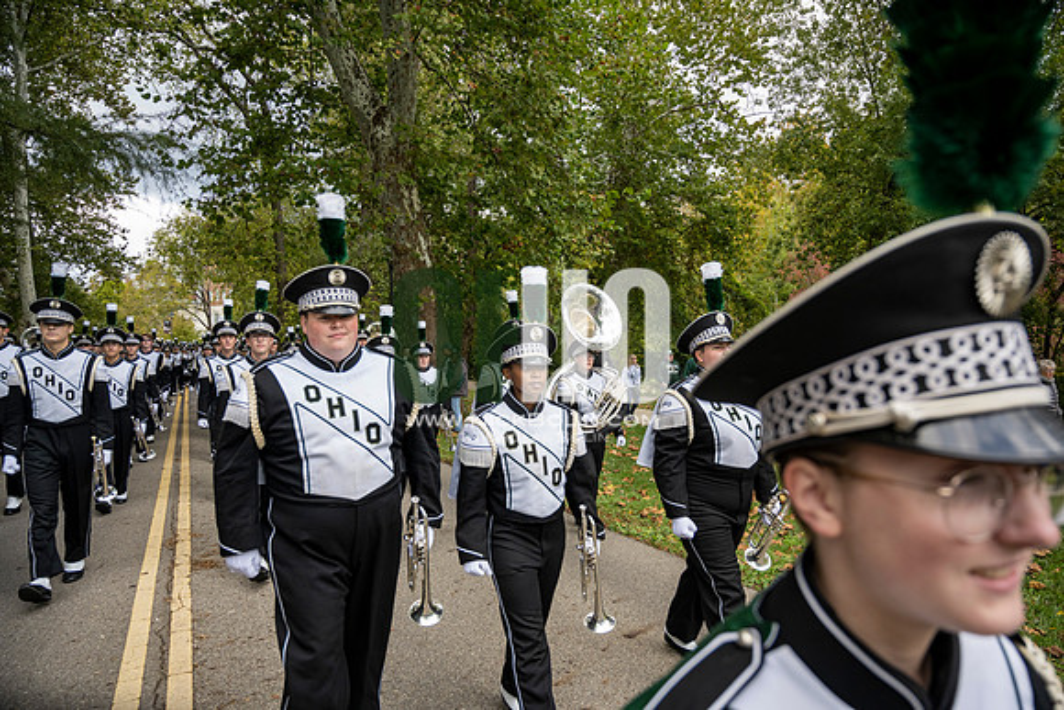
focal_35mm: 24
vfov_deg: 53.2
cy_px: 355
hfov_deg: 73.7
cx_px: 532
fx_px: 709
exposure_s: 1/1000
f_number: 4
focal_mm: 24
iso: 500
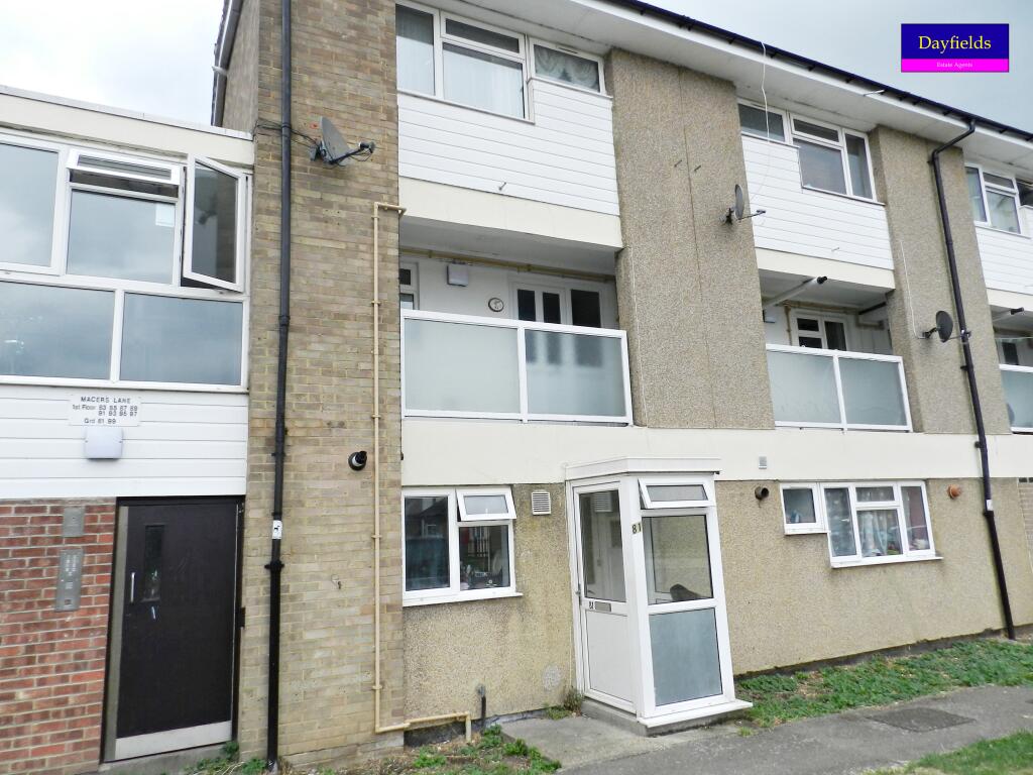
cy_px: 388
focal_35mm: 23
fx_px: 686
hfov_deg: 73.9
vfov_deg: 58.9
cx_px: 516
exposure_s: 1/800
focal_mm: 4
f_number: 3.4
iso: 160
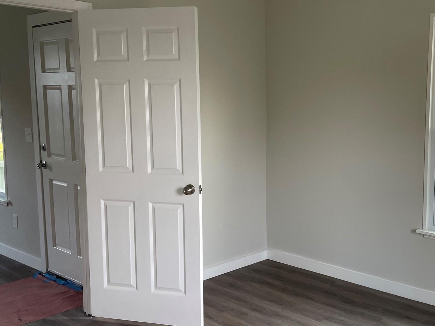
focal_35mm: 41
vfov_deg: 35.1
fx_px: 515
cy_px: 155
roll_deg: -0.6
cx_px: 298
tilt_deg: -5.8
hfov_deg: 44.9
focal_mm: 4.2
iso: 80
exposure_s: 1/60
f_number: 1.6
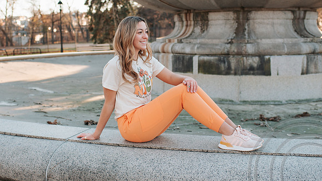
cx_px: 135
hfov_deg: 40.5
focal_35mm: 51
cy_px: 88
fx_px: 435
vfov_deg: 23.5
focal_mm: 35
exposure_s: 1/1000
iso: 450
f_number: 2.8
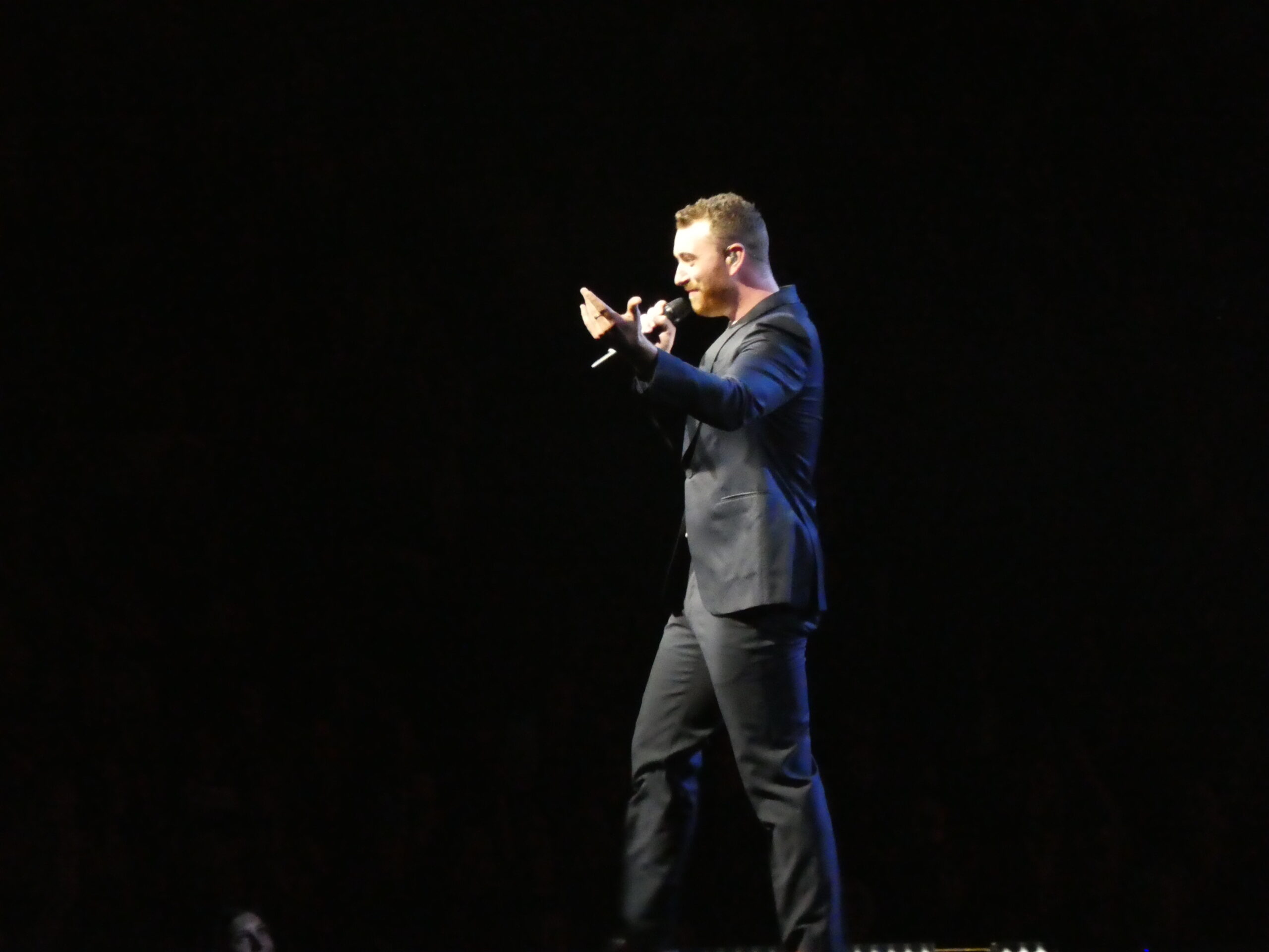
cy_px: 476
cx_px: 634
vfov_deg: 6.9
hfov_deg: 9.2
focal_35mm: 214
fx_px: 7845
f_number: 5.6
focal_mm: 38.4
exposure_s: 1/80
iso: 2500
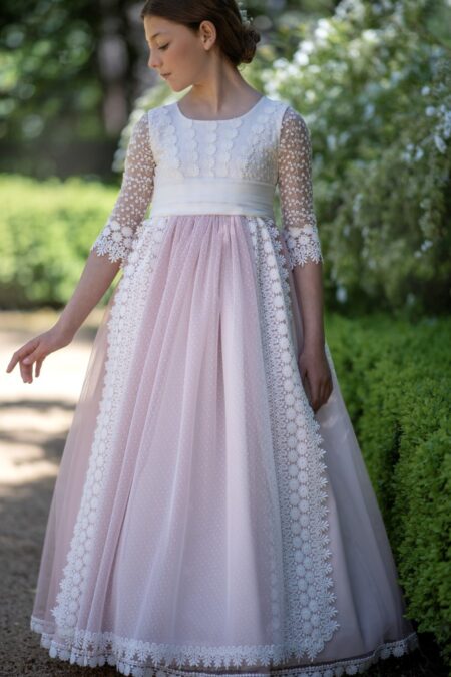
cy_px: 338
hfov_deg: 13.0
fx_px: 1973
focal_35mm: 105
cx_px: 226
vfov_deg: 19.5
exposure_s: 1/1600
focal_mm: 105
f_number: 1.4
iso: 64
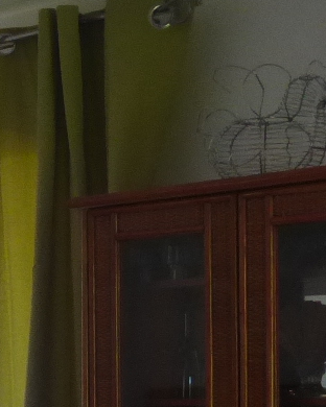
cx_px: -447
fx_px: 1544
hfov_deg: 10.4
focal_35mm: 128
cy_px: 442
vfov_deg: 14.7
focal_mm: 4.5
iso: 250
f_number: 3.1
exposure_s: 1/60
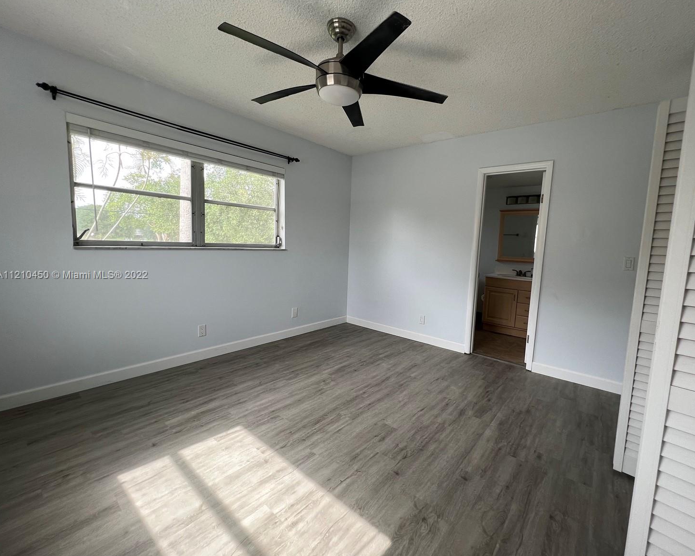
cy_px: 276
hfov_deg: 100.5
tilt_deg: -4.8
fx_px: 288
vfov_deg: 88.0
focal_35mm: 14
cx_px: 378
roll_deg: -1.7
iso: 32
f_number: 1.8
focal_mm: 1.57
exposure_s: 1/99
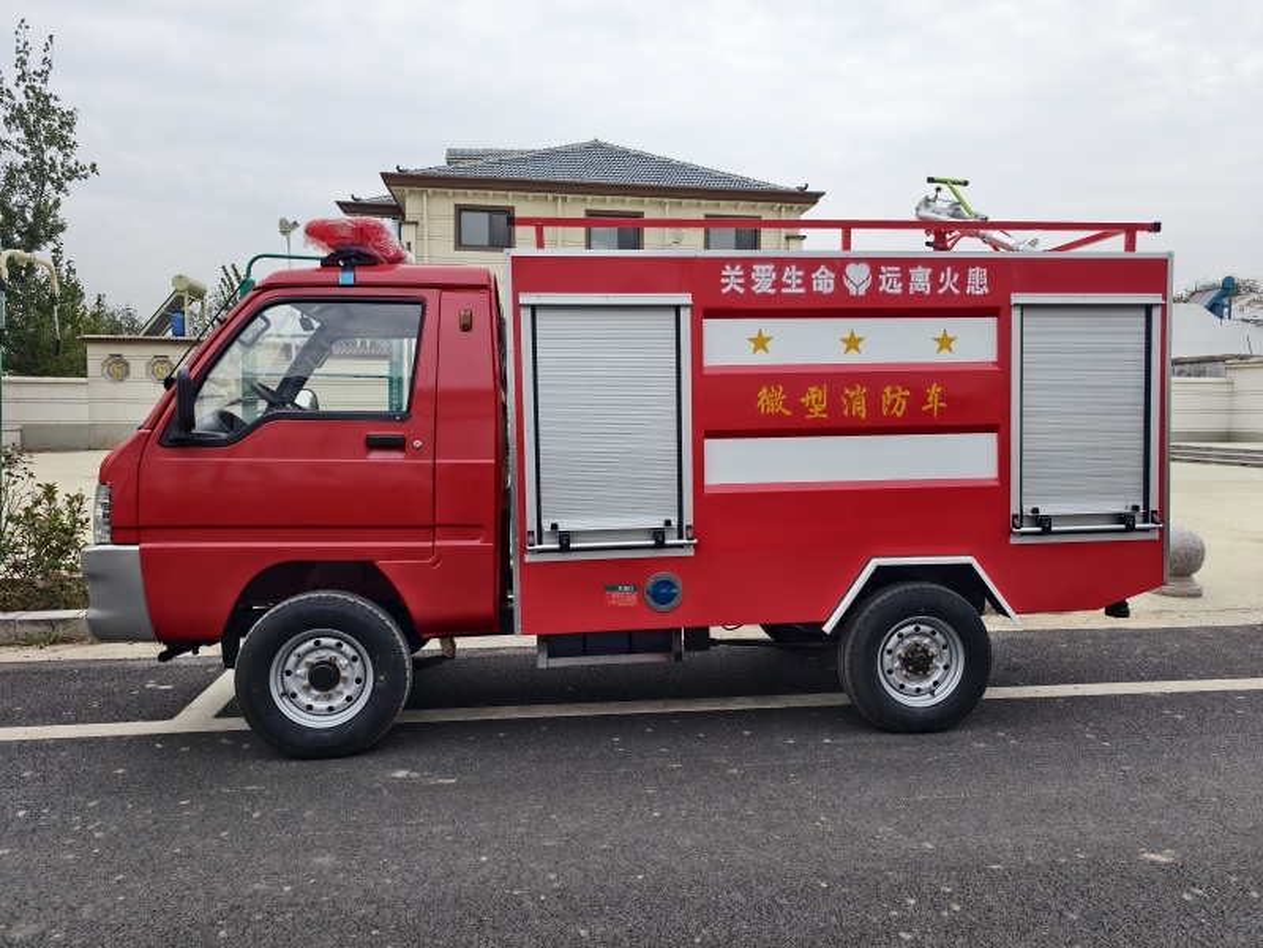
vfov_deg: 58.9
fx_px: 839
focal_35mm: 23
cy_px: 474
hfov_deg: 73.9
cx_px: 632
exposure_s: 1/951
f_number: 1.57
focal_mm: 5.6
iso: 72
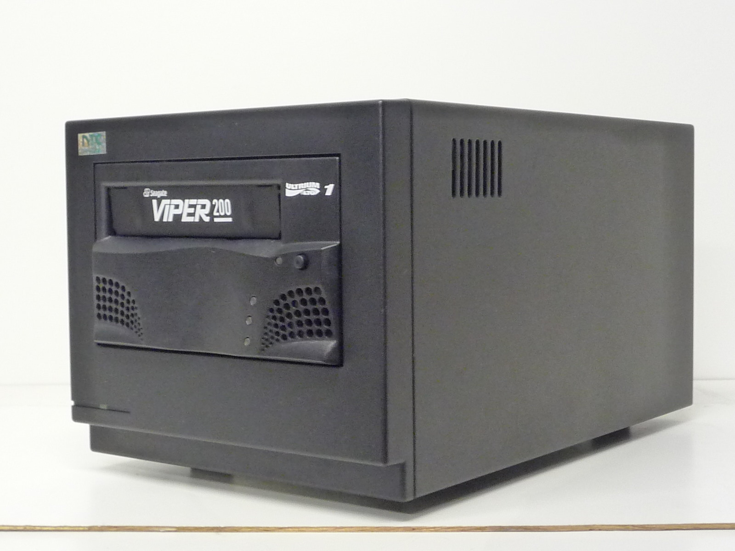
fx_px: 1359
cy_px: 276
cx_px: 368
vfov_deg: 22.9
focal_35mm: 64
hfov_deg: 30.3
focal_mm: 6.3
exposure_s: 1/8
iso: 400
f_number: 3.8
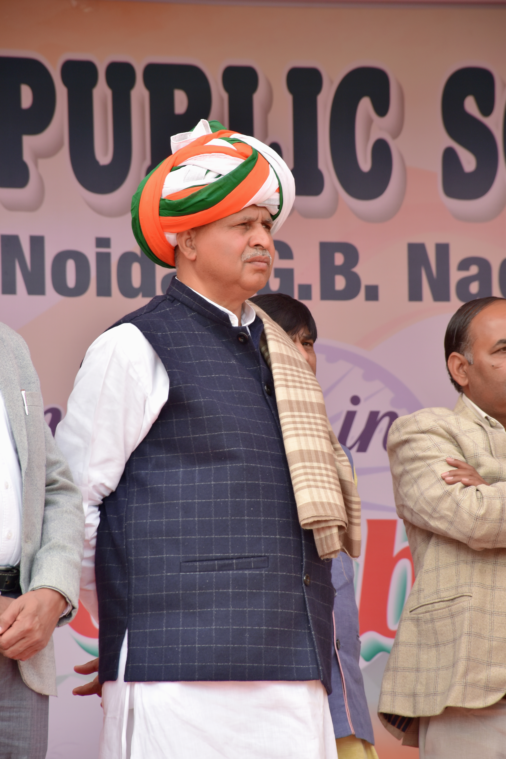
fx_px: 4427
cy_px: 380
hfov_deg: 6.5
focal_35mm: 210
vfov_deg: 9.8
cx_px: 253
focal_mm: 140
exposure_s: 1/125
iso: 160
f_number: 7.1
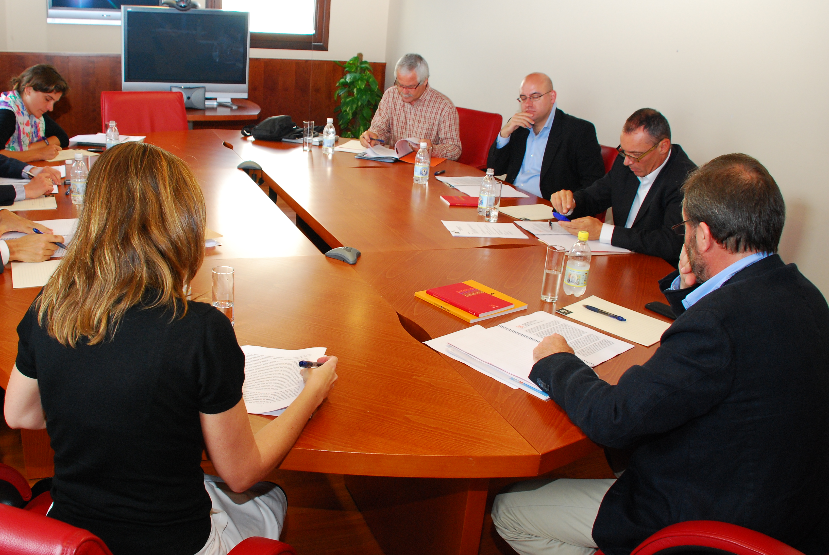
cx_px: 350
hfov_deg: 58.4
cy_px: 266
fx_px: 738
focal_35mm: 32
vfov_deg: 41.2
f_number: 5.6
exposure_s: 1/60
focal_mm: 18
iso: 400
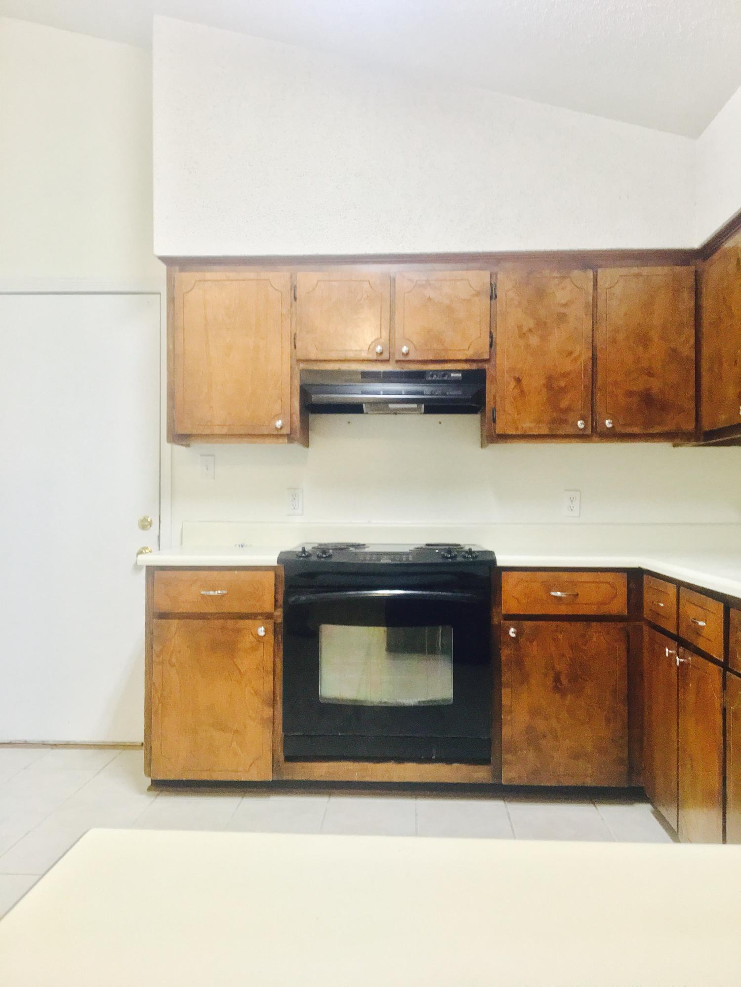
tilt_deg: +1.2
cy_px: 494
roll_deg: +1.0
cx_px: 370
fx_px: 828
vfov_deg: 61.7
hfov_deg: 48.2
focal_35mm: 29
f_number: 2.2
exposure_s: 1/24
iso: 200
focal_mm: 4.15
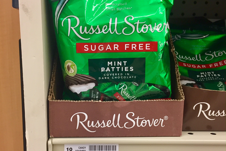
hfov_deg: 47.4
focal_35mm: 41
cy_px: 85
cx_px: 111
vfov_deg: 32.6
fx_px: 257
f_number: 2.2
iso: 100
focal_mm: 4.15
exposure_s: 1/30
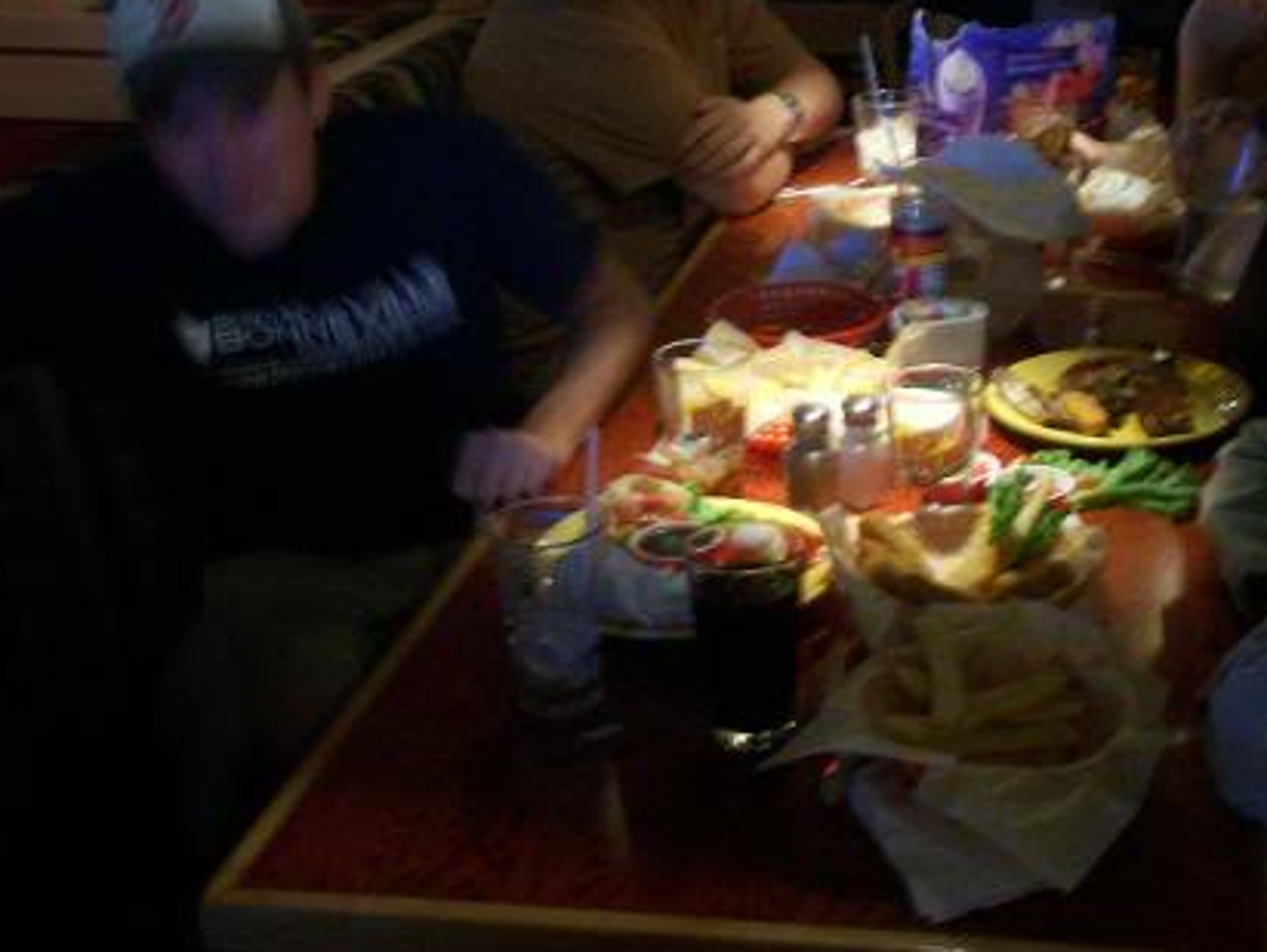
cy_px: 314
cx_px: 894
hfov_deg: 33.9
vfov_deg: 26.0
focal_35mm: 56
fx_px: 2051
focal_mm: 6
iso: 200
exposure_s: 1/8
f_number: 4.5
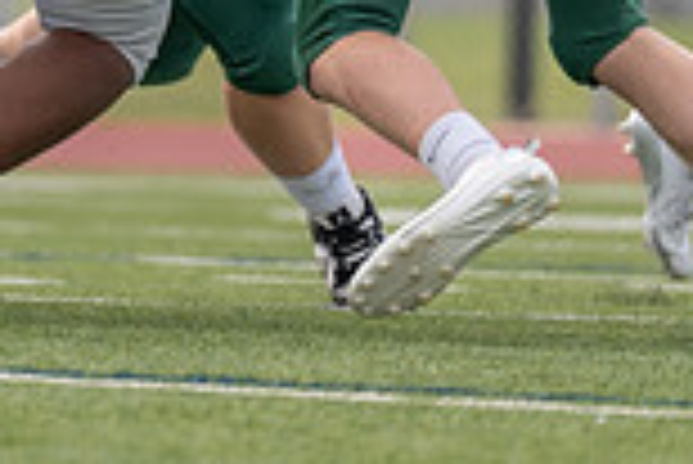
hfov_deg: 1.6
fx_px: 25337
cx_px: 91
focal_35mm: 1315
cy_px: -287
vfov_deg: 1.0
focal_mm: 200
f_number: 2.8
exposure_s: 1/1250
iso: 100
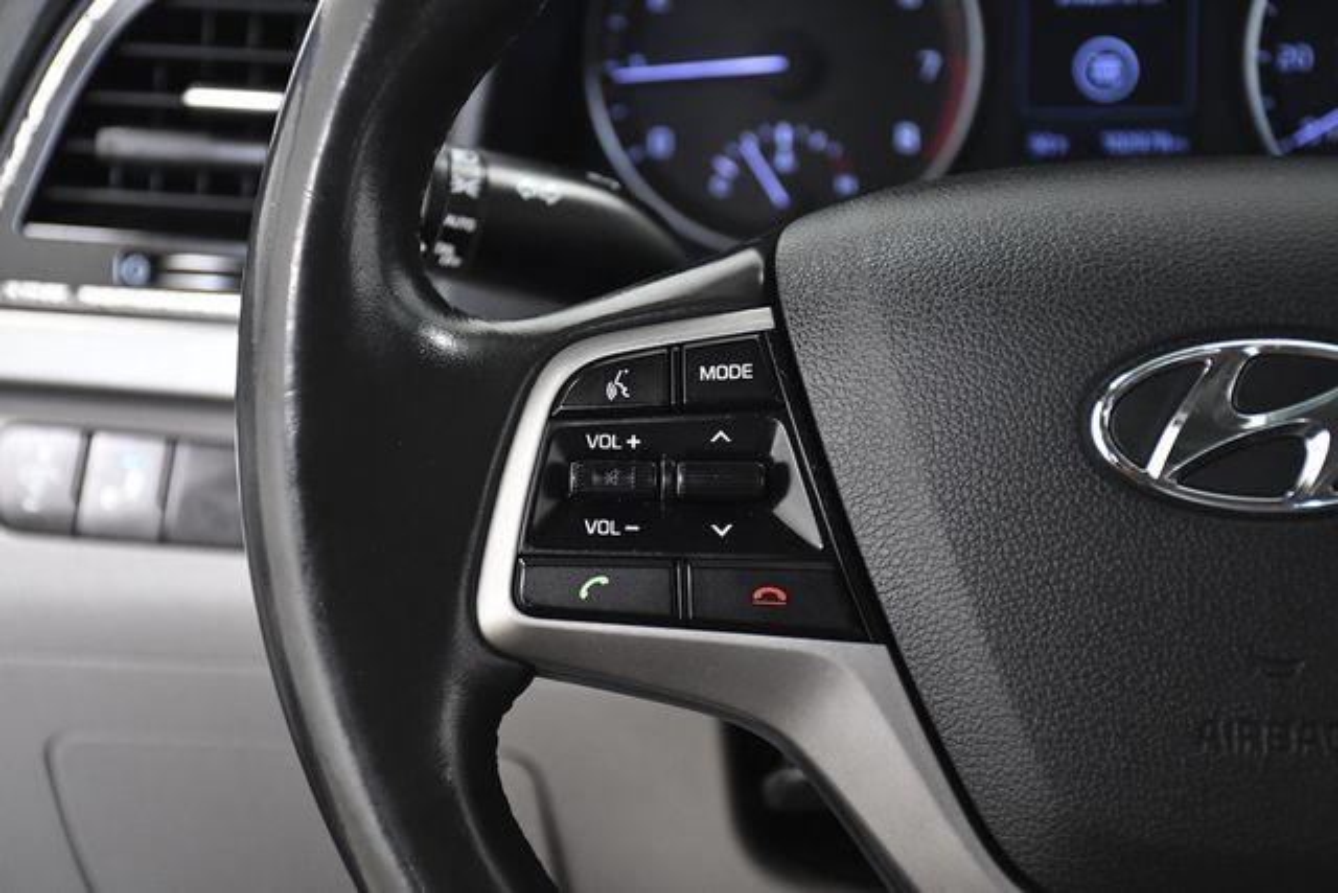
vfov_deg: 17.5
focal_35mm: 78
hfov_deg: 26.0
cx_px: 669
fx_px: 2899
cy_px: 446
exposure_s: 1/250
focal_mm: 52
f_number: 4.8
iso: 2500
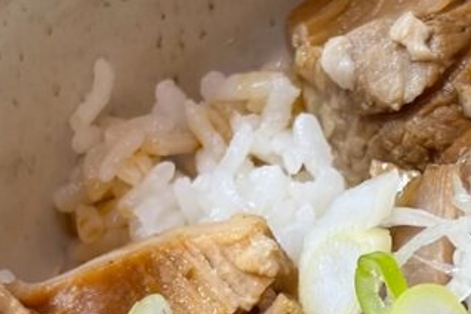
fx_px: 2276
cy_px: 320
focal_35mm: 174
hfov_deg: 11.7
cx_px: 432
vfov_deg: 7.9
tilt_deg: -57.9
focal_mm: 5.96
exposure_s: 1/50
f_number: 1.6
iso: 160
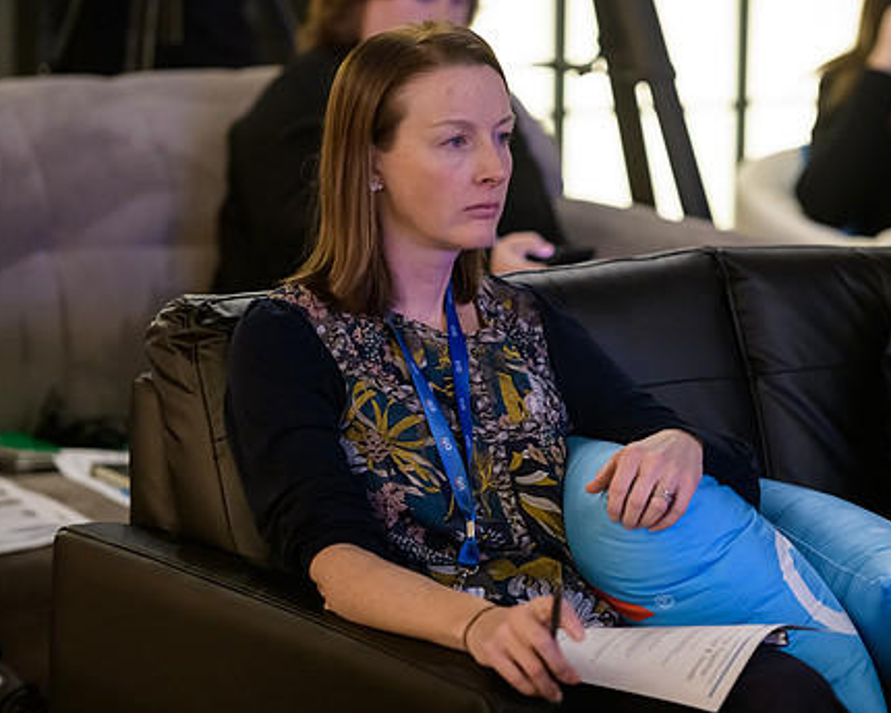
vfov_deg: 9.0
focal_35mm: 171
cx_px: 553
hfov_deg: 11.3
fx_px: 4509
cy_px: 331
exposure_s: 1/50
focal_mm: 135
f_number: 3.2
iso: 3200
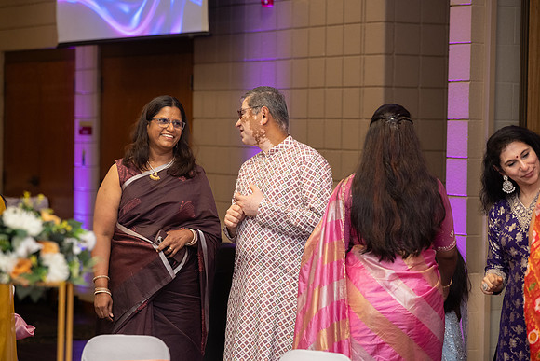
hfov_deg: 18.6
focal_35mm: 110
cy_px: 180
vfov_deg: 12.5
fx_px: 1650
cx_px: 270
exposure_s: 1/160
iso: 1000
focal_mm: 110
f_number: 3.5
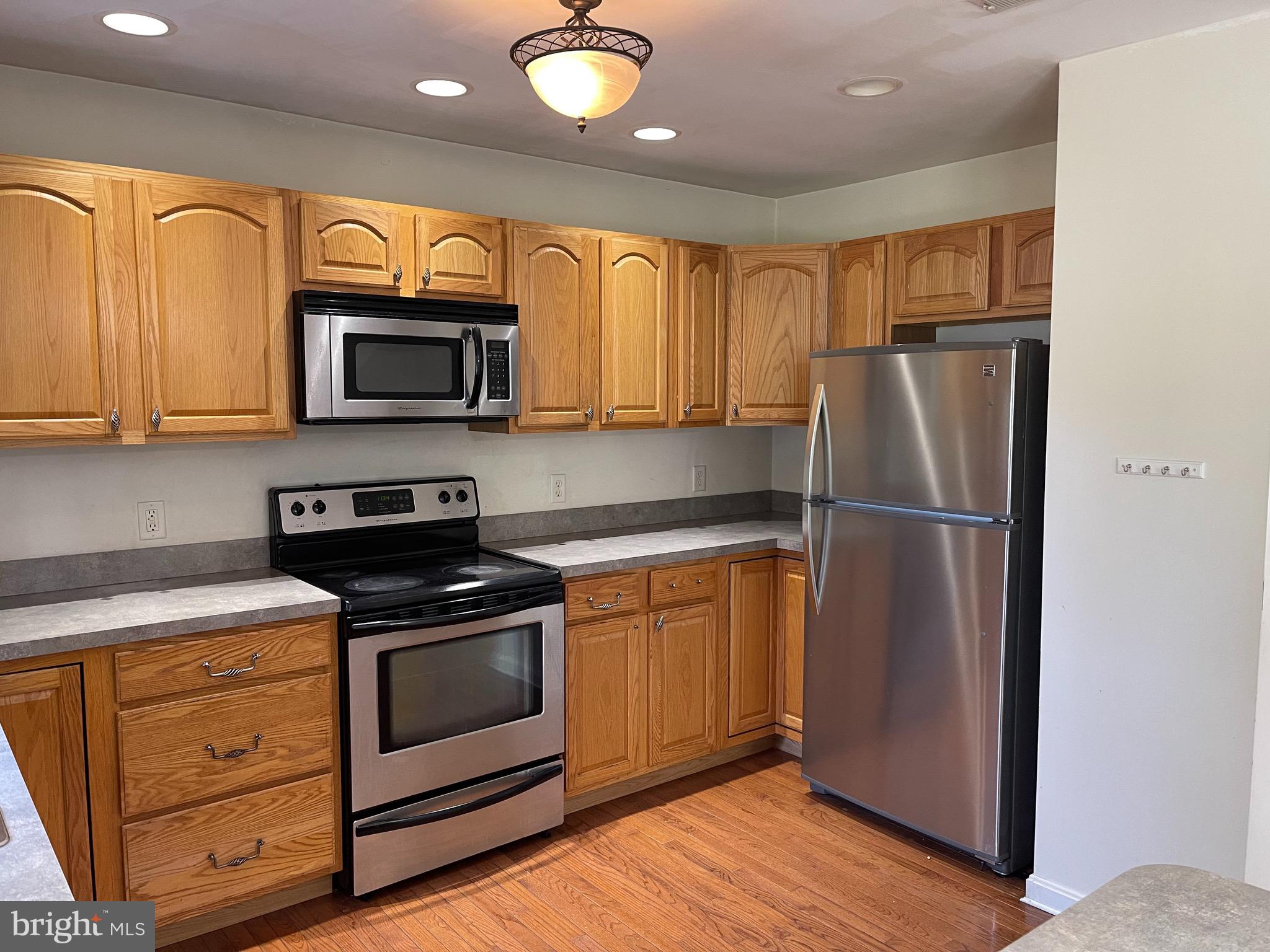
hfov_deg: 67.3
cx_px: 635
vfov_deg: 53.1
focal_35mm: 26
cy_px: 476
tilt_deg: -4.8
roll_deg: +0.2
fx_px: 954
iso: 200
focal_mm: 5.1
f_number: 1.6
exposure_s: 1/60
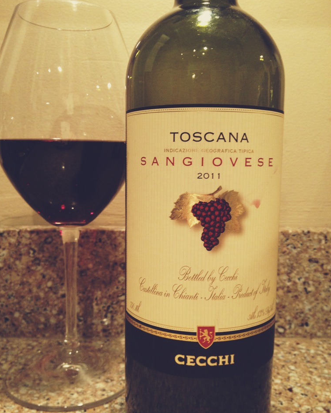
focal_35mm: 37
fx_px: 453
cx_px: 163
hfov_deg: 40.1
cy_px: 213
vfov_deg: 49.1
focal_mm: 4.28
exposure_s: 1/20
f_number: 2.4
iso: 125
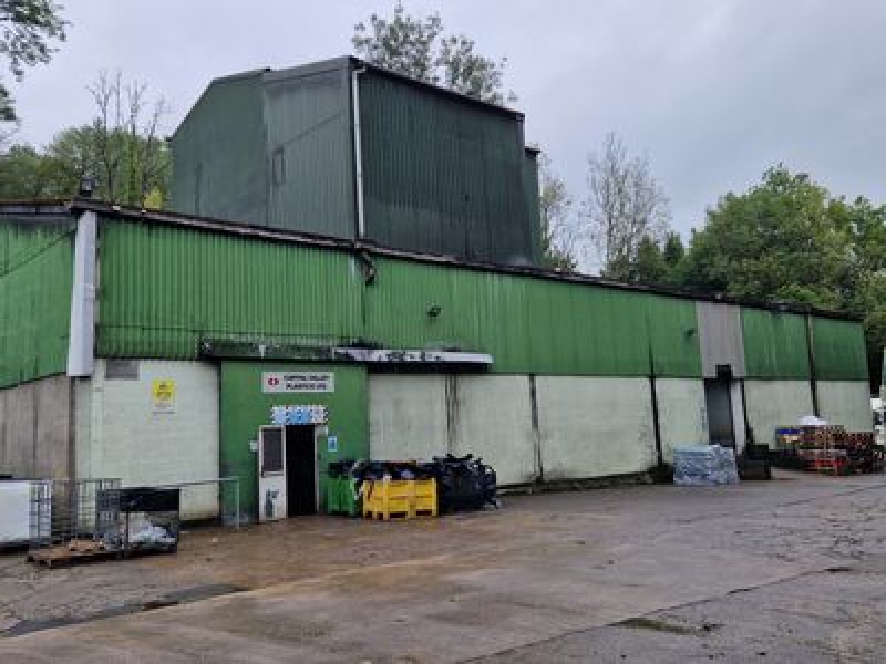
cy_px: 332
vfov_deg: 58.9
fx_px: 589
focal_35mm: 23
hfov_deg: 73.9
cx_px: 443
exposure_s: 1/369
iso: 50
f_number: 1.8
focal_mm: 5.4
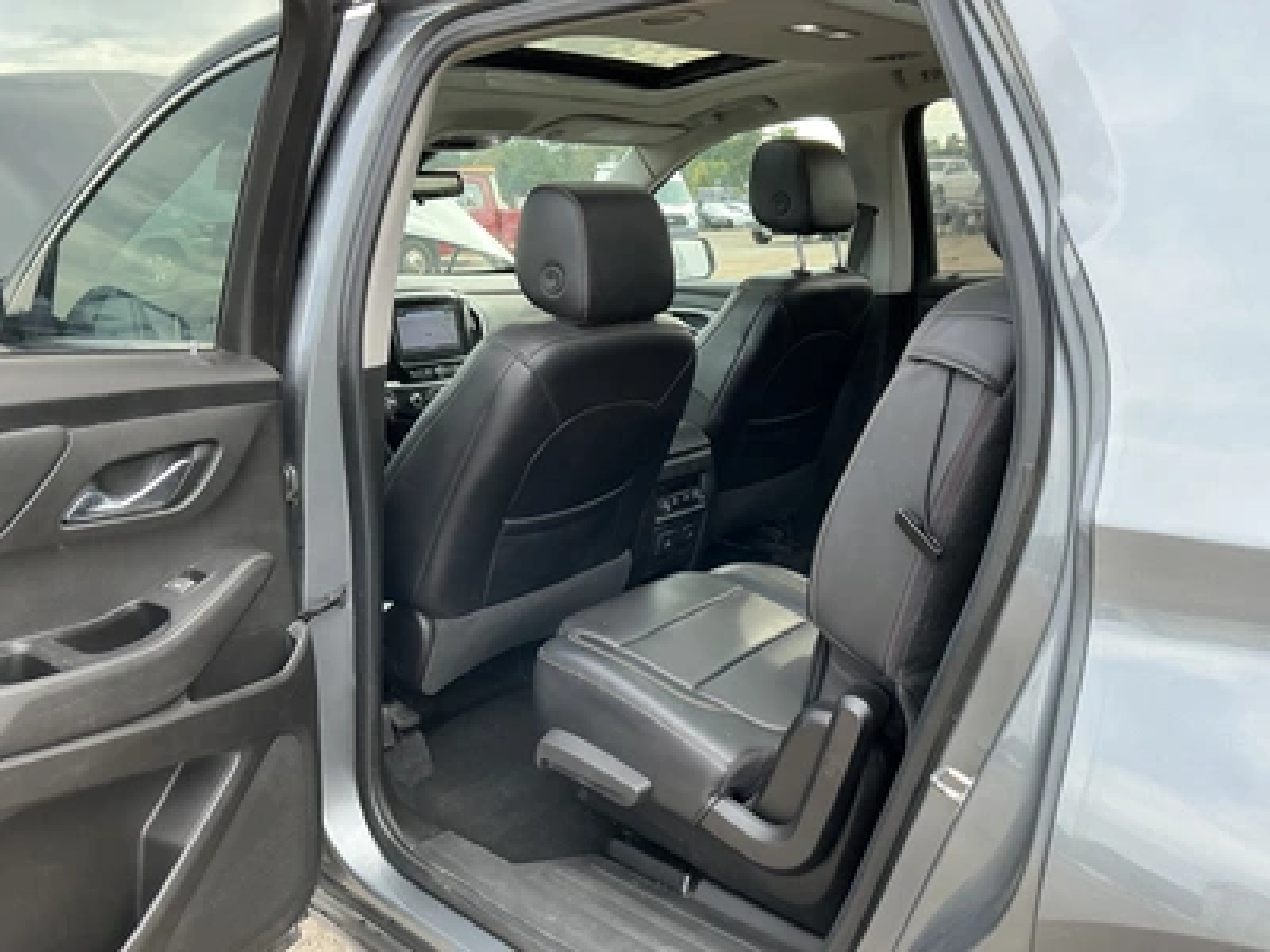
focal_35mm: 28
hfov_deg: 63.4
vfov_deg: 49.7
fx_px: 1027
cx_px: 635
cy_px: 476
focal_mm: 3
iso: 32
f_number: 1.8
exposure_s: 1/122
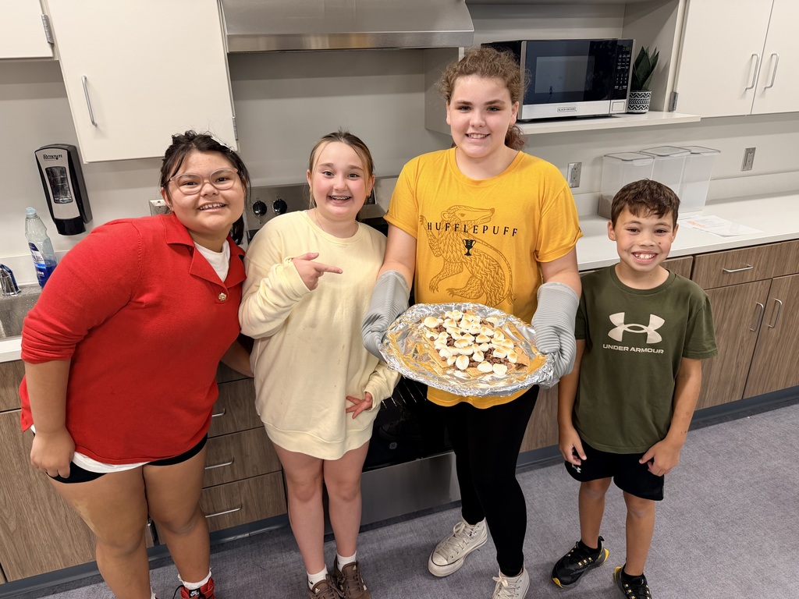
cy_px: 300
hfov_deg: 71.6
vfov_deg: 56.8
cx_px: 400
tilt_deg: -24.3
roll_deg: +2.0
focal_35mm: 24
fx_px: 554
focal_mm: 6.76
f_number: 1.78
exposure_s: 1/100
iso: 160
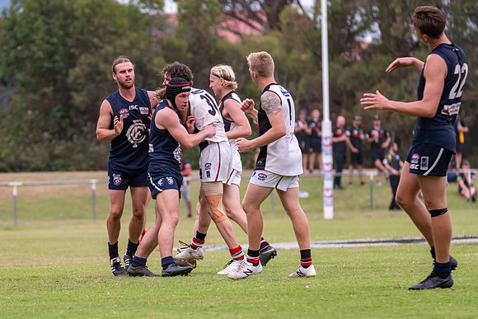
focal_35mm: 397
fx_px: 5270
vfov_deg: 3.5
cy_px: 166
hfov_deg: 5.2
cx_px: 145
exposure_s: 1/1250
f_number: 6.3
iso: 1250
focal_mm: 280
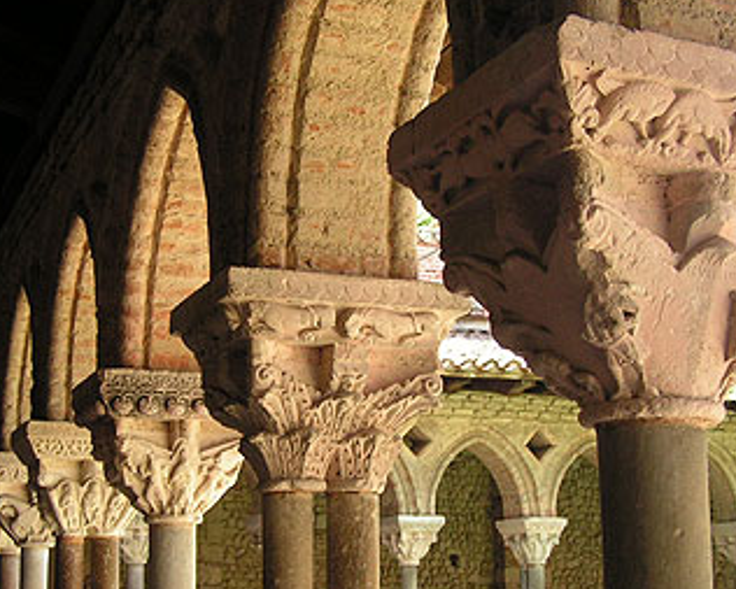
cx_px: 377
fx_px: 1242
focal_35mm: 57
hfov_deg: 33.0
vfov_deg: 26.7
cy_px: 342
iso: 80
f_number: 2.8
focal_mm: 6.8
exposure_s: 1/50
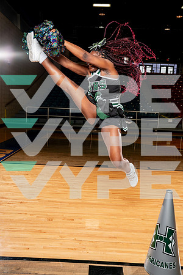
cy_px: 138
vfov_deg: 54.4
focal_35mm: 35
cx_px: 92
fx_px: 267
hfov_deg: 37.9
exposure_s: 1/250
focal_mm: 35
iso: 200
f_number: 5.6
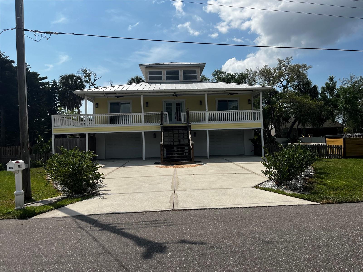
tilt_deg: +0.6
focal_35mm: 26
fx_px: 273
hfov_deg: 67.3
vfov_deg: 53.1
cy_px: 136
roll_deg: +1.6
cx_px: 182
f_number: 1.6
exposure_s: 1/6494
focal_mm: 5.1
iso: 50
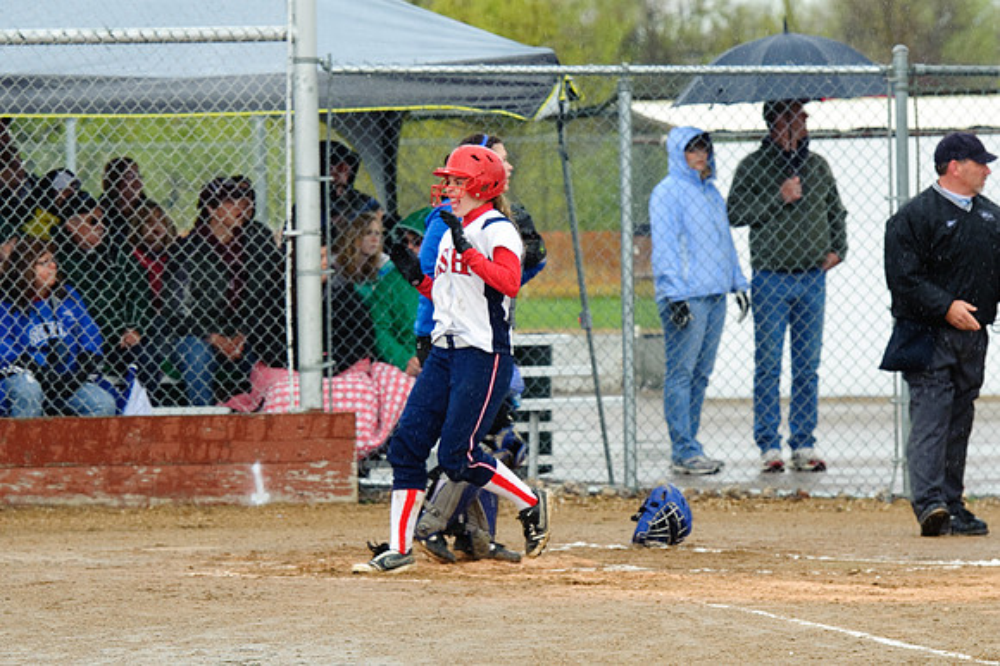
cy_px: 333
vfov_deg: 8.6
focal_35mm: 160
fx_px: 4442
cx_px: 500
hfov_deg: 12.8
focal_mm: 160
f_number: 5.6
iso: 400
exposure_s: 1/500
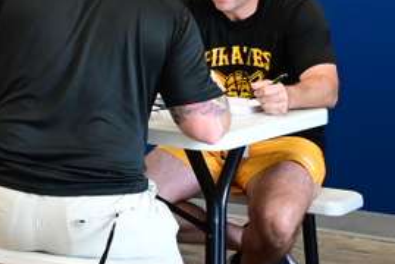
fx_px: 1505
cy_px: -81
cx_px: -213
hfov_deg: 13.9
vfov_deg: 9.8
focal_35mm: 137
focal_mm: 27.5
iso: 2500
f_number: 8
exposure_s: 1/80
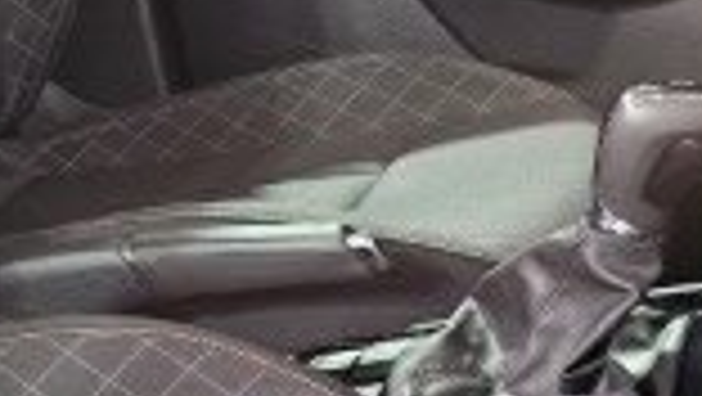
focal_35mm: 103
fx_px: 1919
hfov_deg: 18.6
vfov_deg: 11.7
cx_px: -310
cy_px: 40
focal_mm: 6.3
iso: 640
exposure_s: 1/33
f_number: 1.7
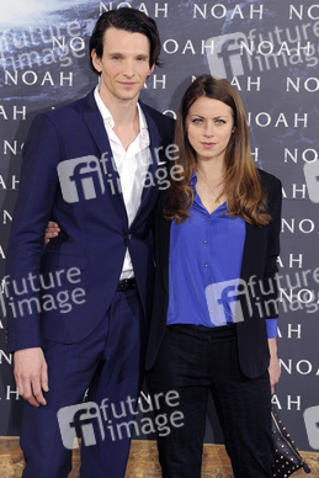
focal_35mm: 101
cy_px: 235
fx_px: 1341
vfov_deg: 20.2
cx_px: 157
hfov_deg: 13.6
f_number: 6.3
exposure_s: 1/125
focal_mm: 98
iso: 800
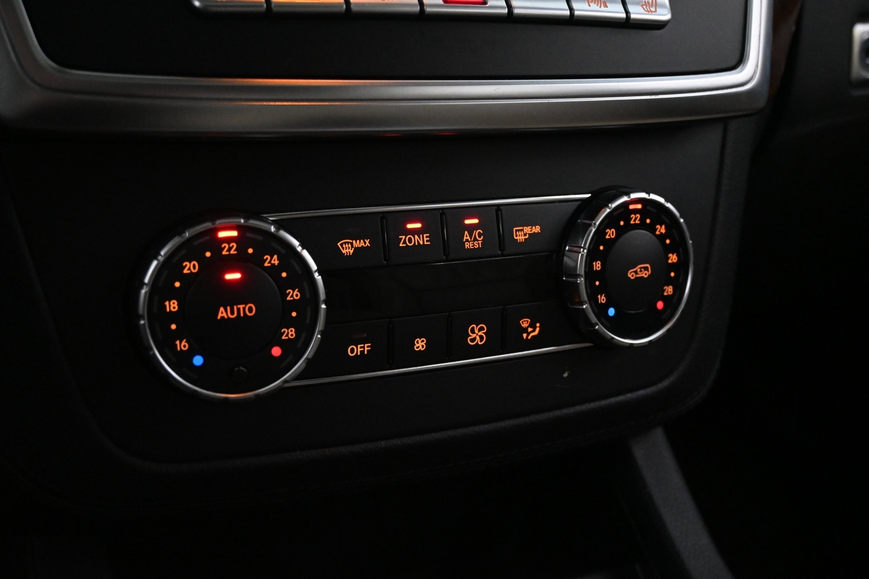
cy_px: 290
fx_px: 996
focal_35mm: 41
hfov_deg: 47.2
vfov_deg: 32.4
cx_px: 434
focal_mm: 27.5
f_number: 4.5
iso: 5600
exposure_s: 1/40
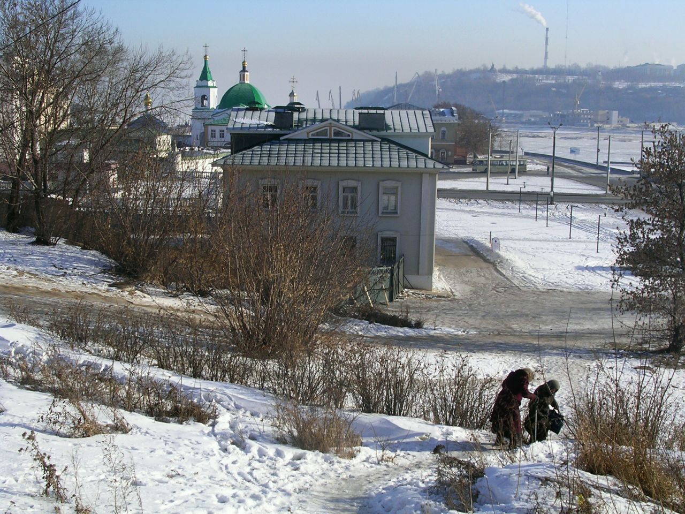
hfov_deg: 41.2
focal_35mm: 46
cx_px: 342
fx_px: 910
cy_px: 257
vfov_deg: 31.5
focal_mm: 7.1
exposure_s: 1/232
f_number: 6.1
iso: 100
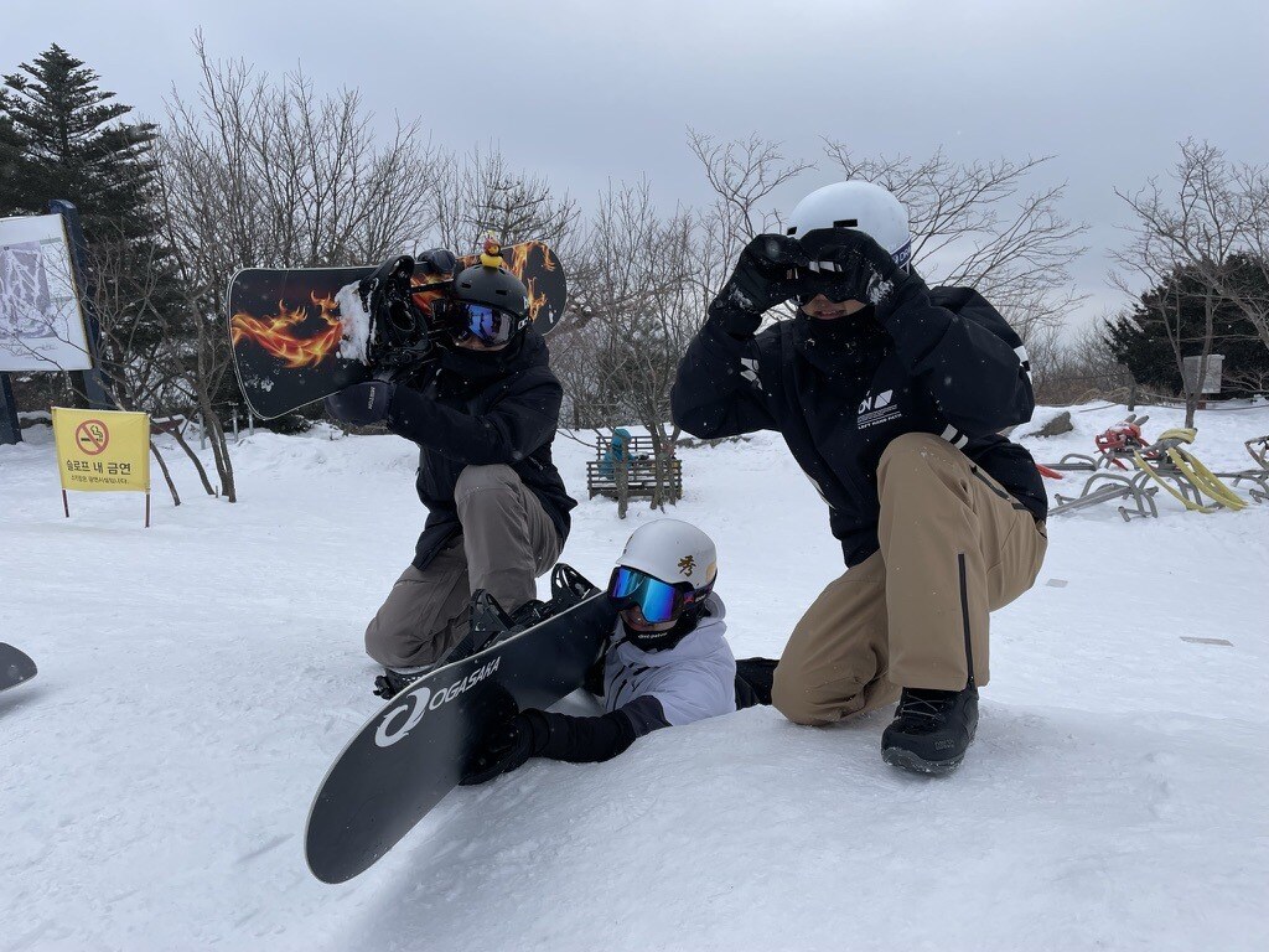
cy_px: 476
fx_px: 953
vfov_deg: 53.1
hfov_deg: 67.3
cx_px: 634
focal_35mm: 26
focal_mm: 4.2
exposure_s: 1/3610
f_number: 1.6
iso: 32
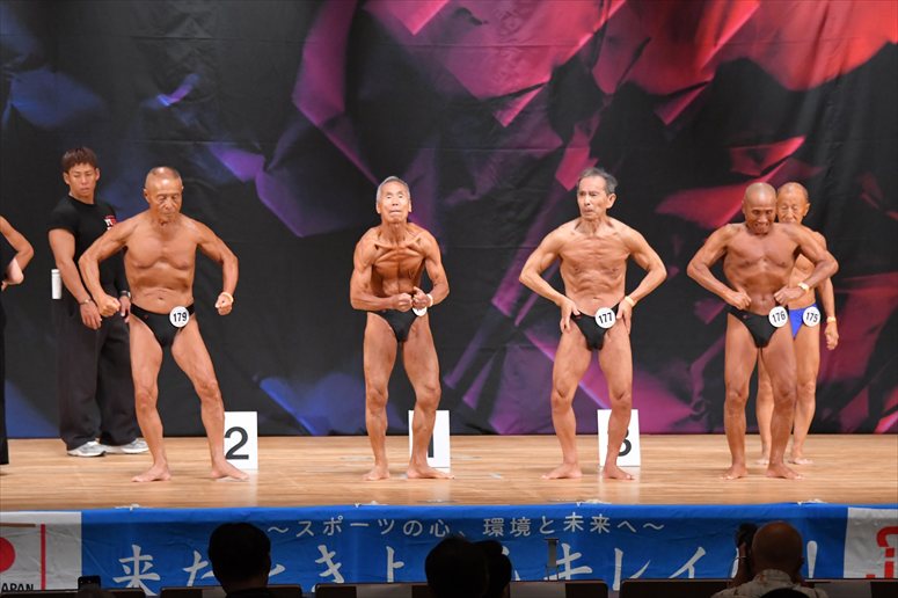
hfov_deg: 11.8
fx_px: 4338
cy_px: 299
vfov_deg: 7.9
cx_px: 449
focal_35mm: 174
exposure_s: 1/400
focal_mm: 116
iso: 5600
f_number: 5.6
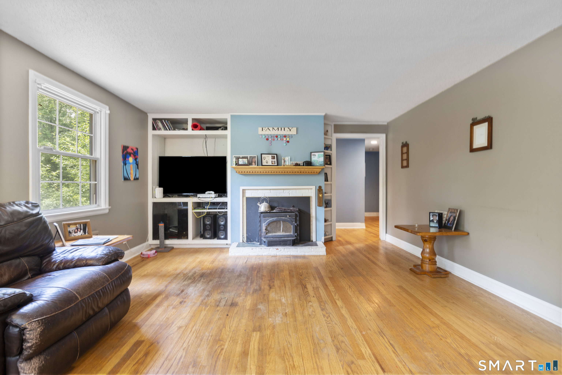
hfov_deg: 96.7
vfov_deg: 73.7
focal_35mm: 16
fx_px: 250
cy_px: 188
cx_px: 281
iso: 200
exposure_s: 6
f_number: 9
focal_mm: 16
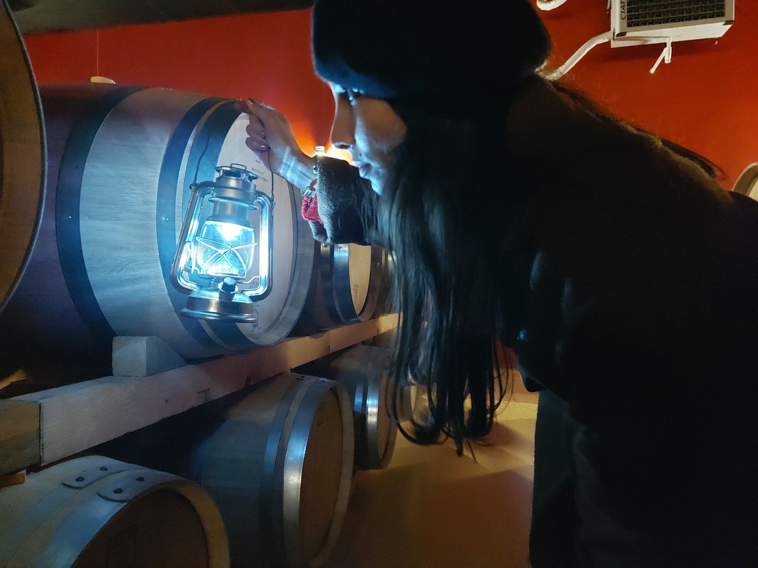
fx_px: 526
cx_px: 379
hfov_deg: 71.6
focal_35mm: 24
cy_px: 284
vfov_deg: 56.8
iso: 1600
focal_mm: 5.23
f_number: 1.8
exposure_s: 1/16
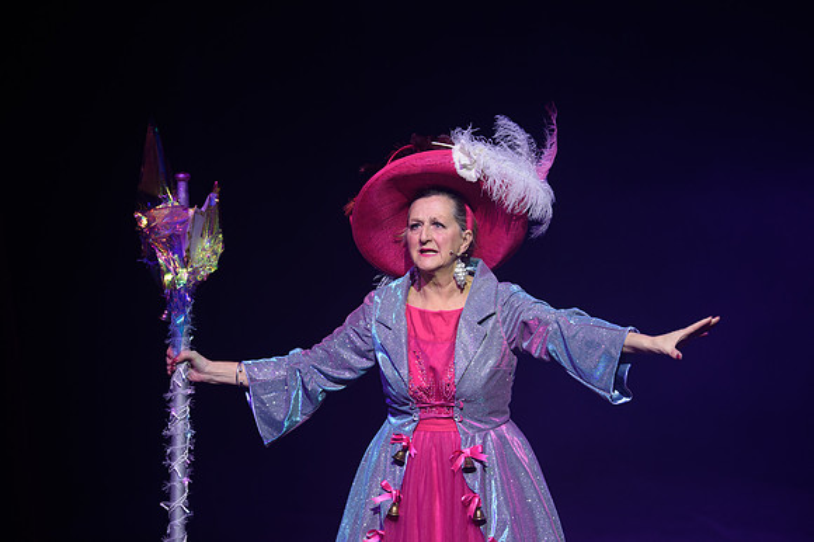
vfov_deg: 11.2
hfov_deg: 16.8
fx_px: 2757
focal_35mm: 122
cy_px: 271
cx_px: 407
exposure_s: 1/250
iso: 800
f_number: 2.8
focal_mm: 122
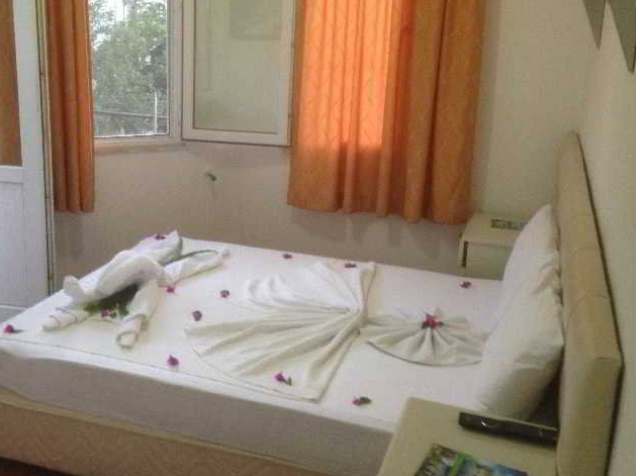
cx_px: 247
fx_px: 771
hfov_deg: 44.5
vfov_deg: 34.1
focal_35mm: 42
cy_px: 180
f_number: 2.4
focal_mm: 4.13
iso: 250
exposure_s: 1/20
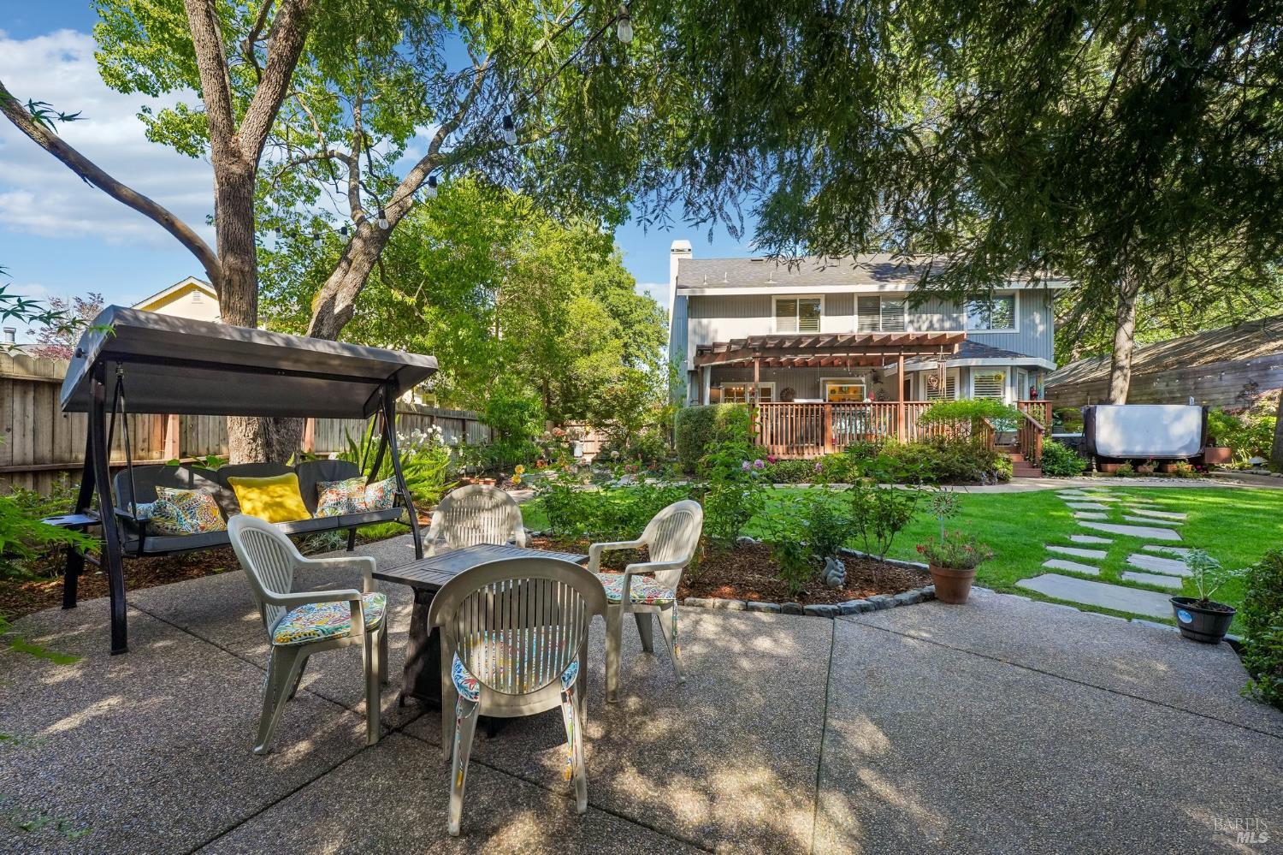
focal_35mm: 14
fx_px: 499
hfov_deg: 104.3
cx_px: 642
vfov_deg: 81.2
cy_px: 428
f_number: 9
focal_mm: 14
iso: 640
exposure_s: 1/250
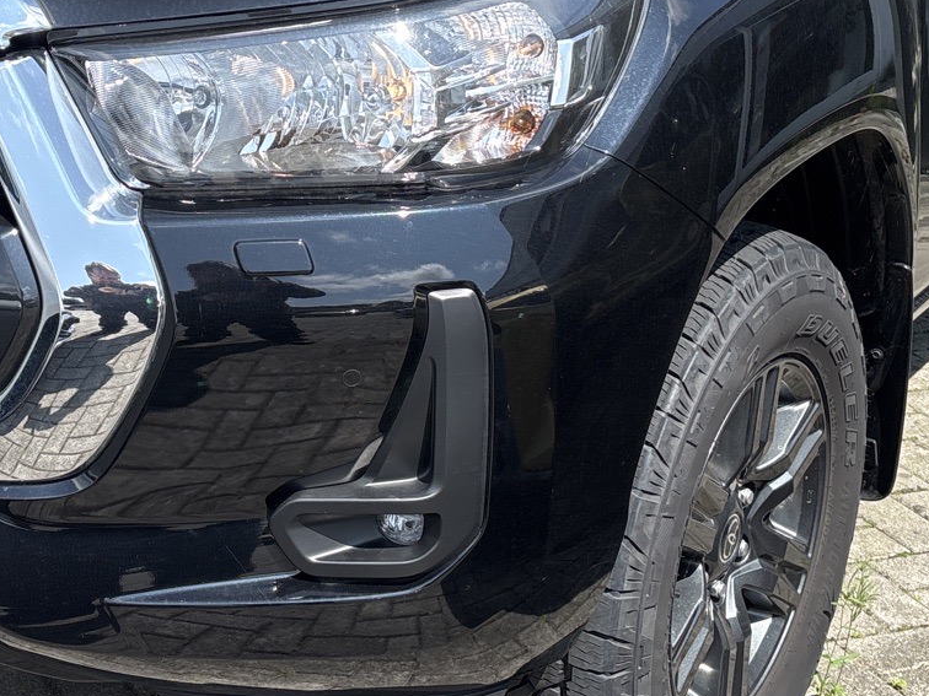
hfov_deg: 29.1
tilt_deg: -11.7
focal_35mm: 66
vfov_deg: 22.0
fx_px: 1771
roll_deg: -2.3
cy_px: 152
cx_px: 295
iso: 50
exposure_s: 1/1437
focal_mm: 5.96
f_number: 1.6
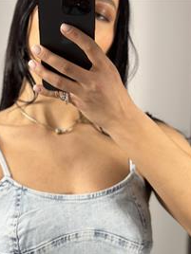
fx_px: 544
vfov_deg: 26.0
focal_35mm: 74
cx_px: 77
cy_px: 194
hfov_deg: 19.9
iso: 100
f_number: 1.78
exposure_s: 1/100
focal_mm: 6.86
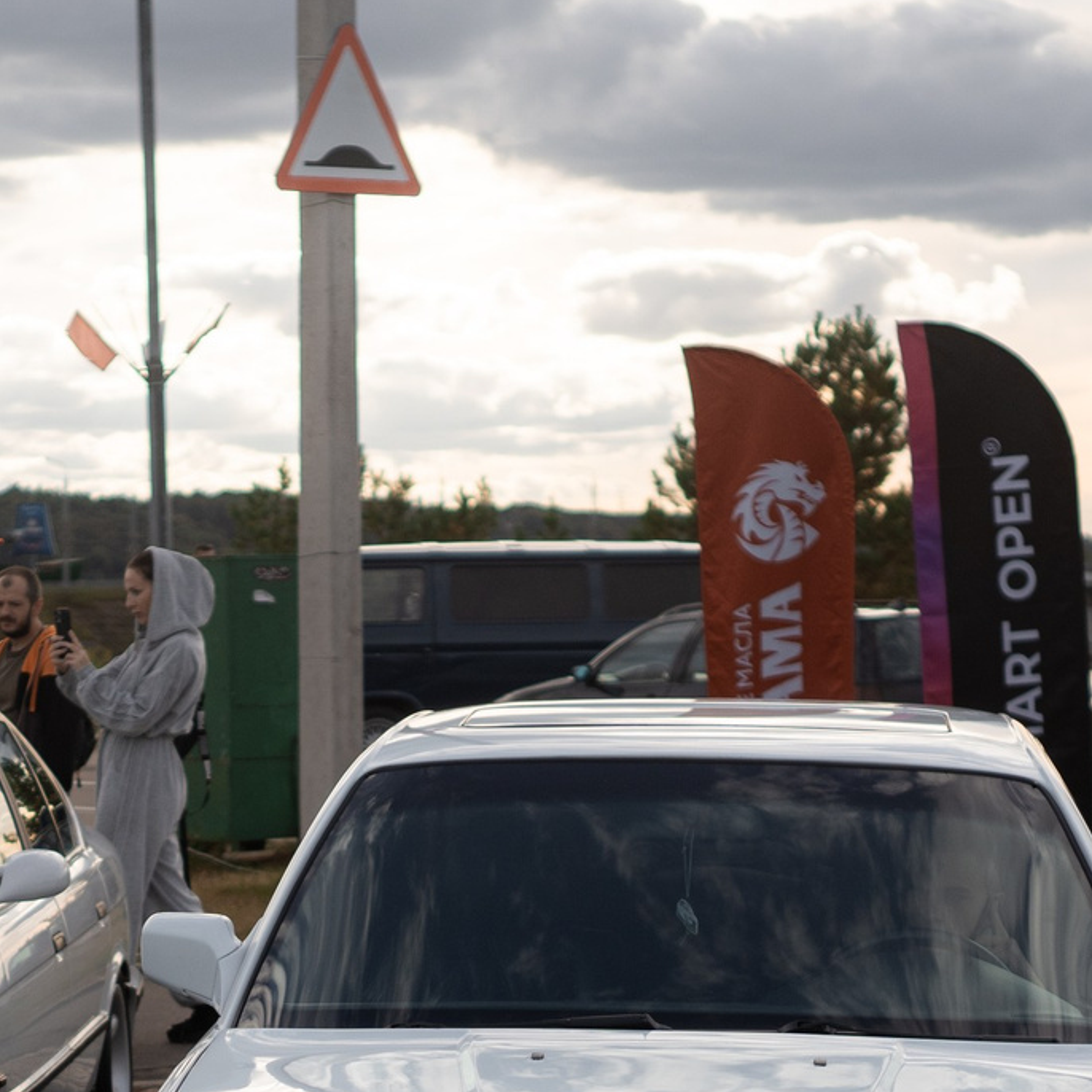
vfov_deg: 15.4
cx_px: 255
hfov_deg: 15.6
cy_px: 1133
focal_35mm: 111
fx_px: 3962
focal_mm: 35
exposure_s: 1/3200
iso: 100
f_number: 2.2
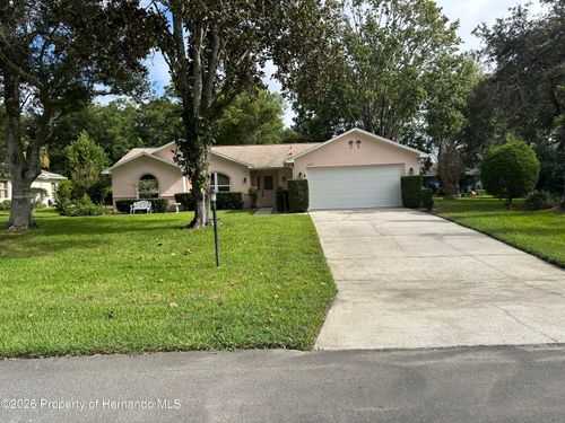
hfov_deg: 71.6
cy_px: 212
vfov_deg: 56.8
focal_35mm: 24
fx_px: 392
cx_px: 282
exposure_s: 1/3597
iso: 80
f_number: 1.78
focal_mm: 6.86
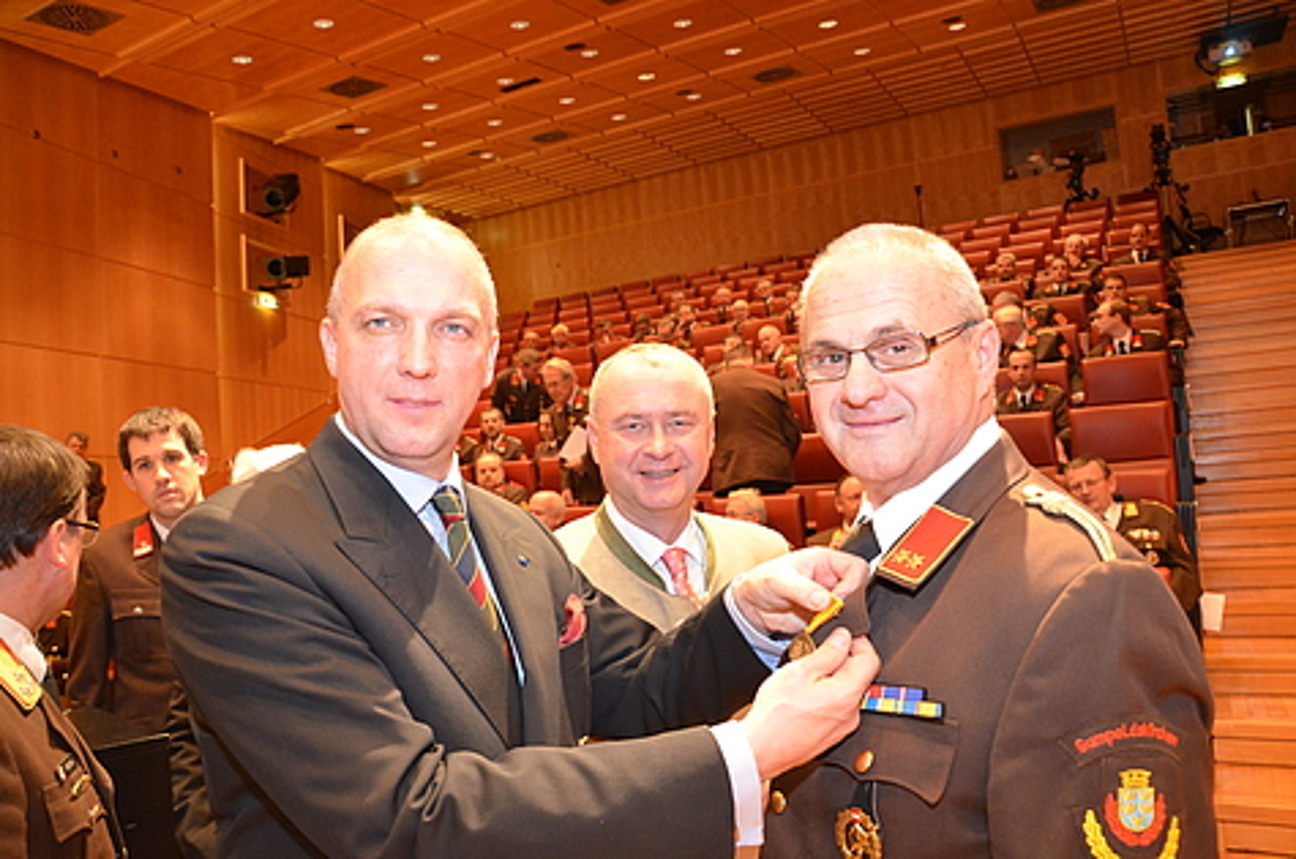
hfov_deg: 67.5
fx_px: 970
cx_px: 648
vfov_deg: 47.8
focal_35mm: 27
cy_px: 430
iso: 2500
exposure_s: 1/60
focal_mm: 18
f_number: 4
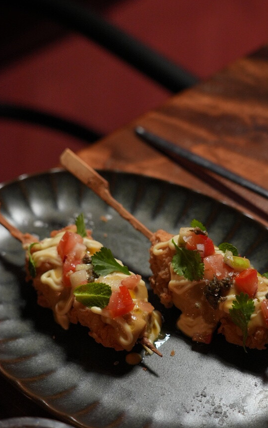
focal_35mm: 85
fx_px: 992
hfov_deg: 15.4
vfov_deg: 24.3
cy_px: 245
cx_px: 147
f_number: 4
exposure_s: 1/100
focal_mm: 60
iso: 1250
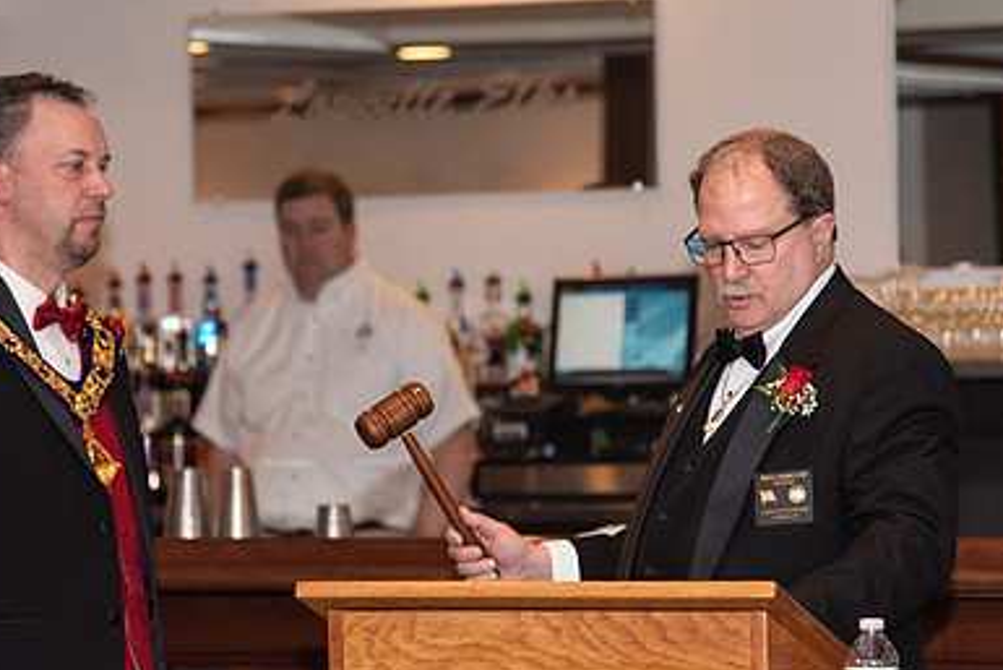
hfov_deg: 11.3
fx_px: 5044
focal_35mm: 181
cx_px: 380
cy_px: 353
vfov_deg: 7.6
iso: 800
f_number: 4
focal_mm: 120
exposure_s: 1/200
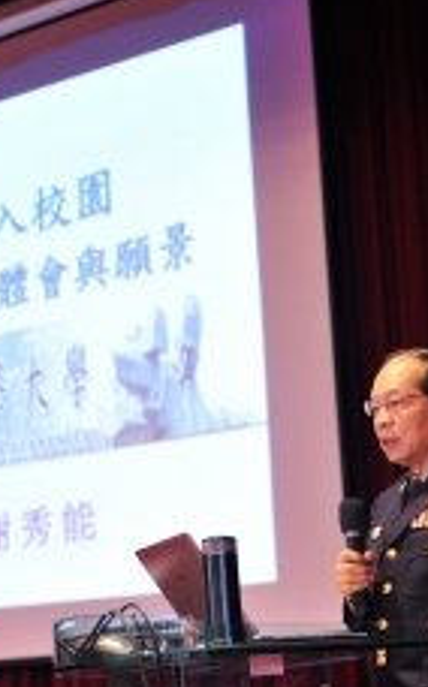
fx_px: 1777
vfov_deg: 21.9
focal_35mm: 95
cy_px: 408
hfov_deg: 13.7
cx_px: 161
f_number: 5
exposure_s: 1/30
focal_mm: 50
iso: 1000
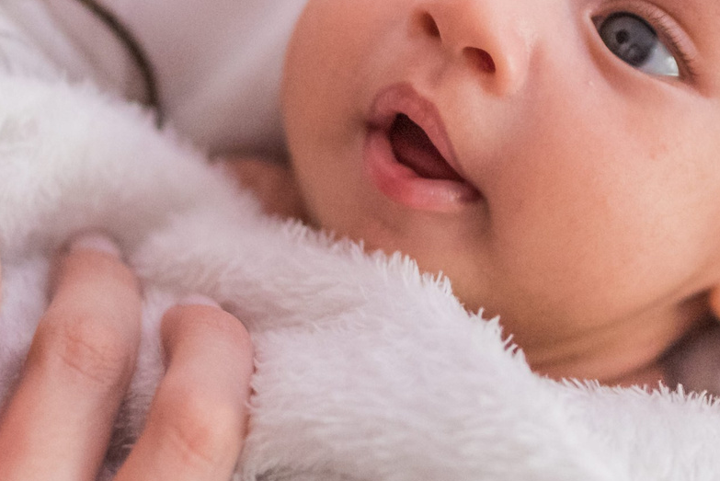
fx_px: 2581
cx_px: 626
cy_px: 32
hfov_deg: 15.7
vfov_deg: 10.6
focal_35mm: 129
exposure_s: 1/800
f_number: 1.6
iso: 1600
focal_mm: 35
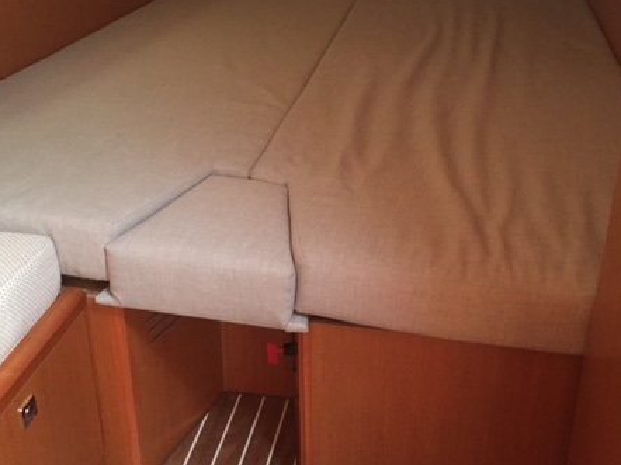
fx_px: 753
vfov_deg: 34.1
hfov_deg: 44.8
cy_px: 174
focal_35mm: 42
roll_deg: -1.4
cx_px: 325
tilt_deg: -25.7
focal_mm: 4.15
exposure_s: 1/33
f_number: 2.2
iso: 250
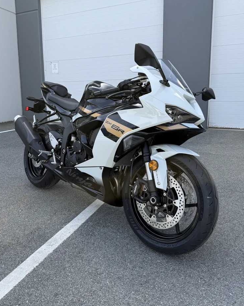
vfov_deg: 65.9
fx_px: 235
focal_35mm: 26
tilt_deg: -6.7
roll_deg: +1.1
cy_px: 138
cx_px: 118
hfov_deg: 54.9
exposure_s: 1/1464
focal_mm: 6.76
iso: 80
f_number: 1.78
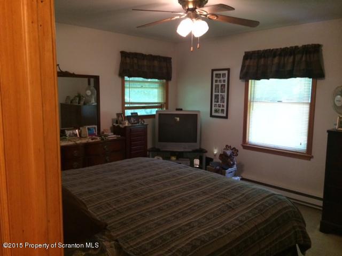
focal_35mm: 30
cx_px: 171
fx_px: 296
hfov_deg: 60.0
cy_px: 128
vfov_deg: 46.8
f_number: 2.2
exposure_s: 1/30
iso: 320
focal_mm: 4.12
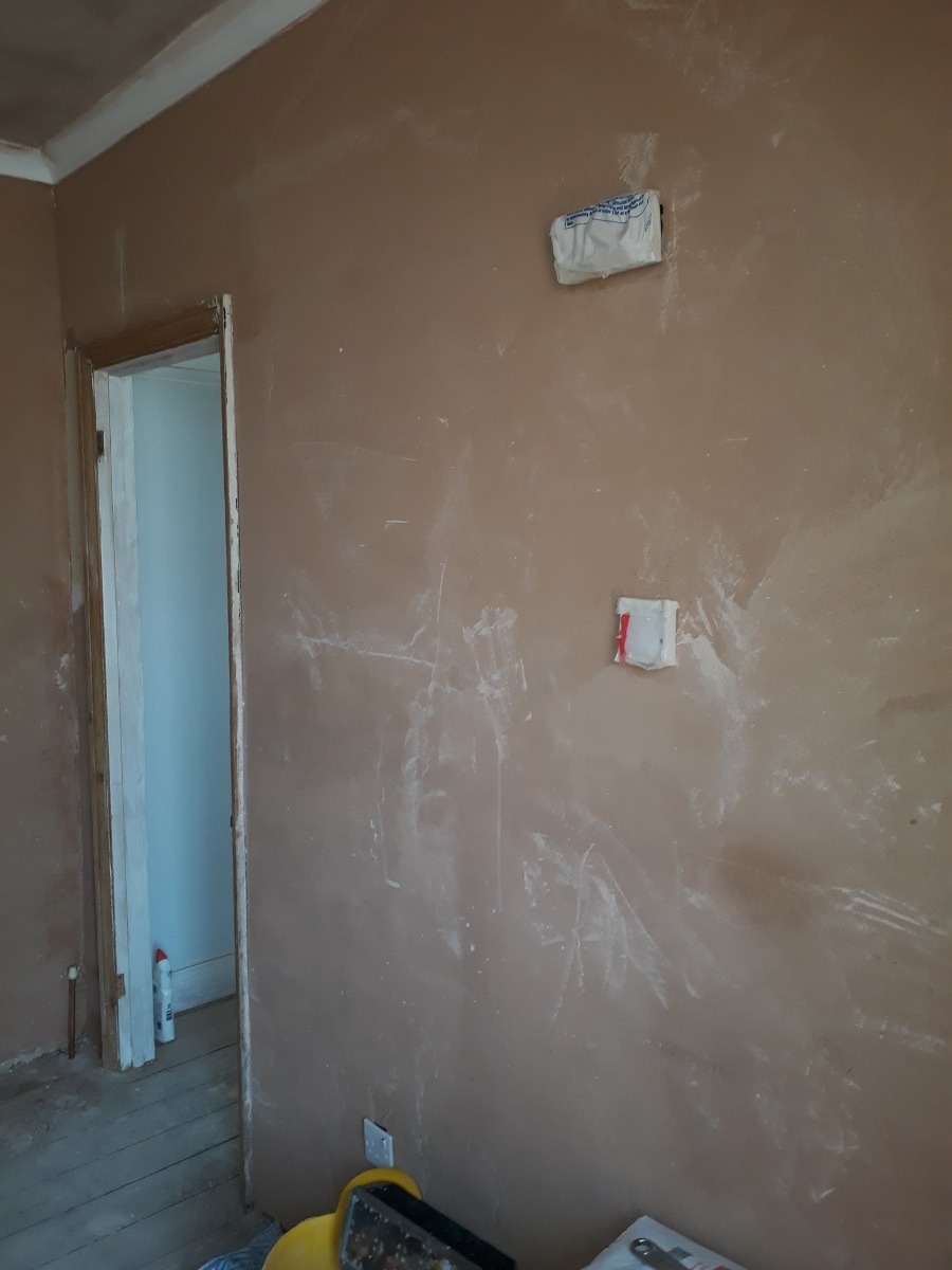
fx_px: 990
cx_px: 476
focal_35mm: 27
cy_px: 635
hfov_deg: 51.4
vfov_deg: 65.3
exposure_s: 1/33
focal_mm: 3.6
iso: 80
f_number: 1.9
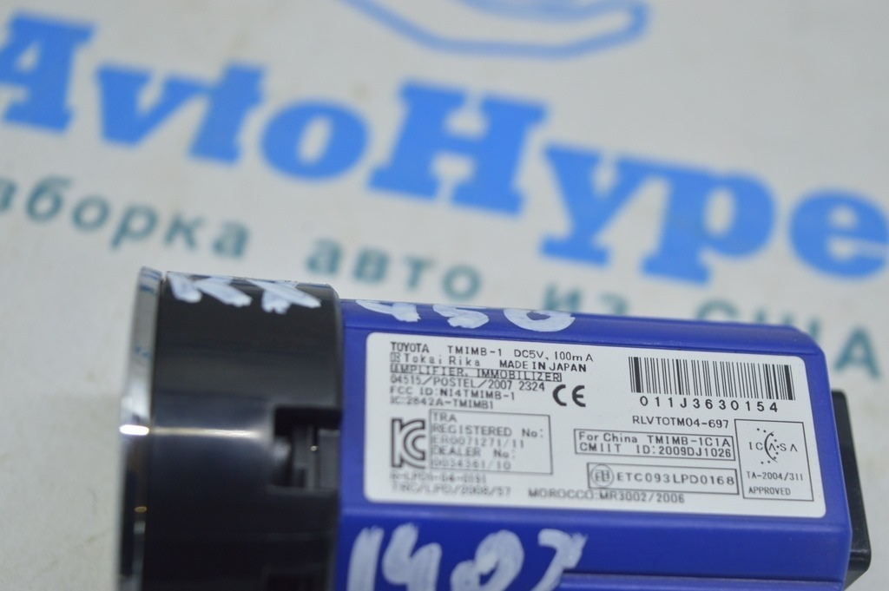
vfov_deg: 20.1
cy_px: 296
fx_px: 1665
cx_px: 444
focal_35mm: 68
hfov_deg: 29.9
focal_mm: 45
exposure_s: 1/40
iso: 400
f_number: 5
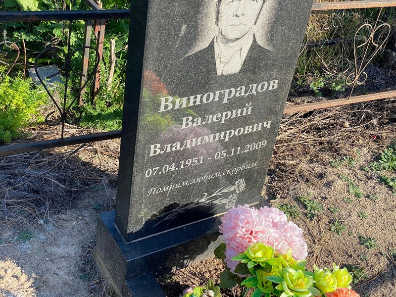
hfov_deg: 36.8
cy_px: 148
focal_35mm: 52
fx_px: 595
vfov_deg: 28.0
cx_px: 198
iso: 20
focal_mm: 6
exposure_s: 1/461
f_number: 2
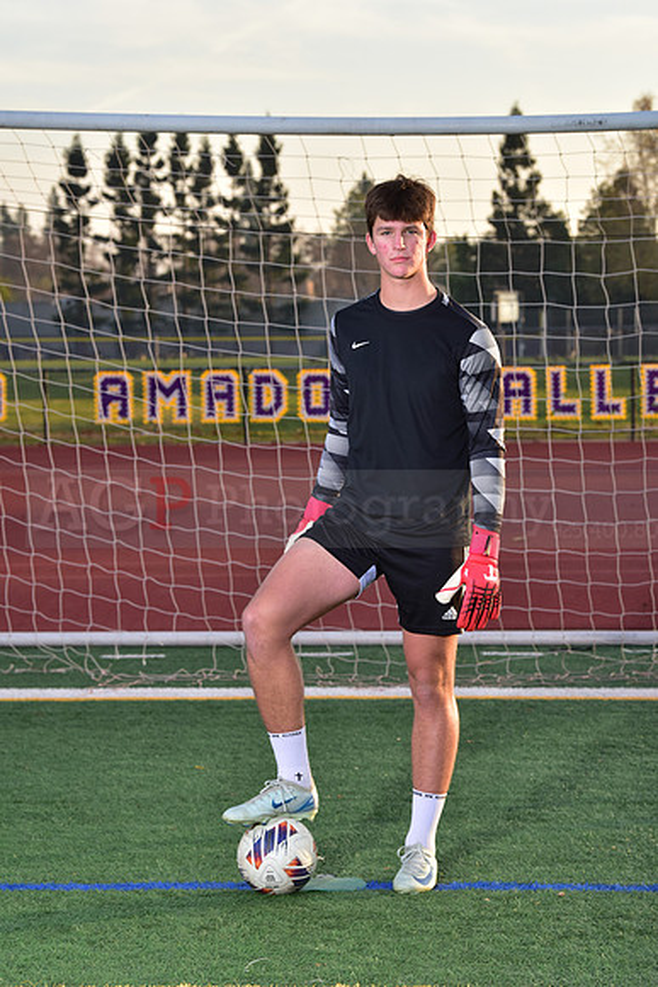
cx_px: 329
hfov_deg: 12.5
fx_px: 3014
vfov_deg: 18.6
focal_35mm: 110
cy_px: 494
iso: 400
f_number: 8
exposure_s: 1/250
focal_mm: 110
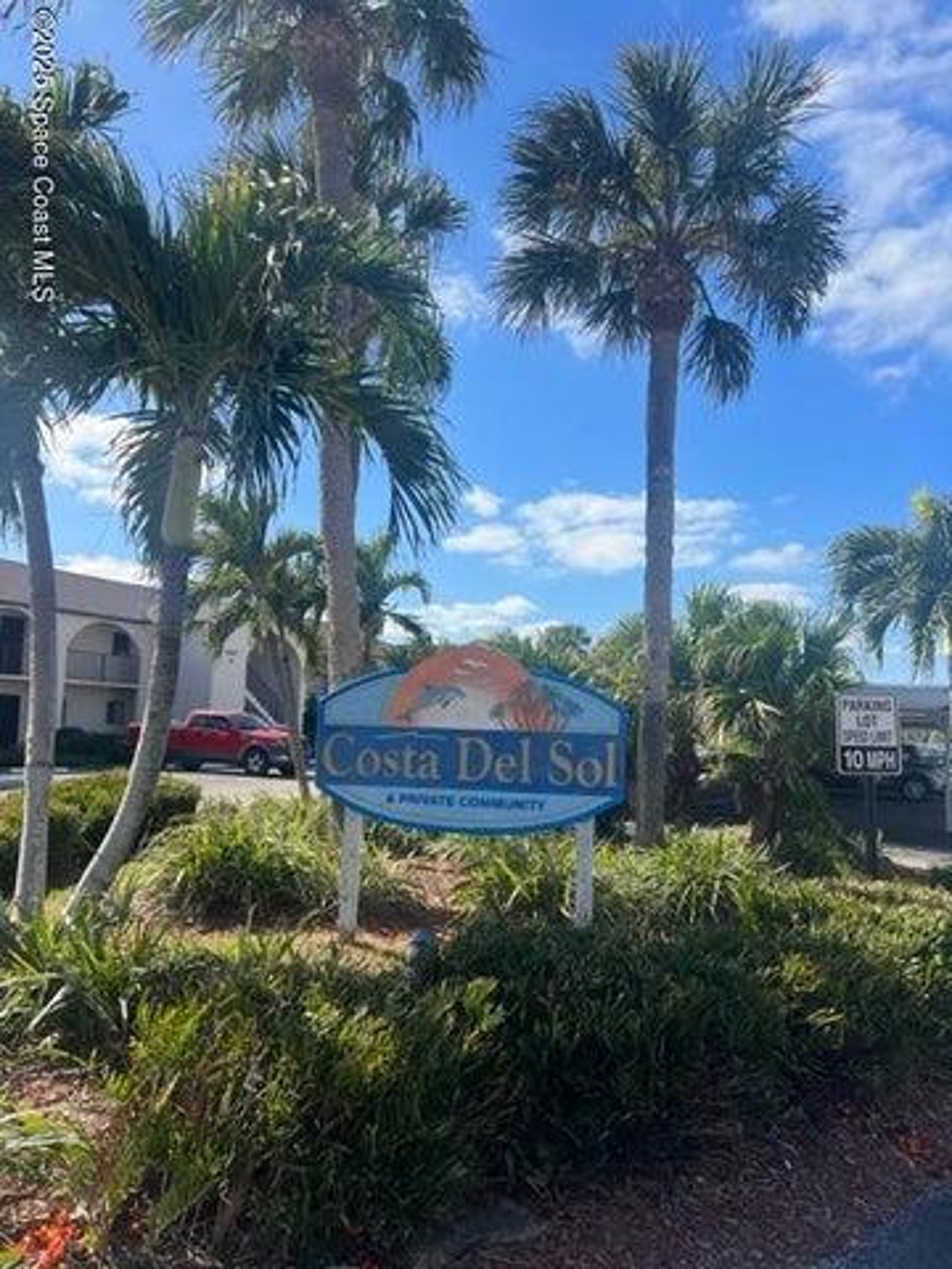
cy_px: 634
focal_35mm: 26
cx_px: 476
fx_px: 953
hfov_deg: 53.1
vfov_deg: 67.3
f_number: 1.5
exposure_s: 1/3356
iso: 50
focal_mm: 5.7
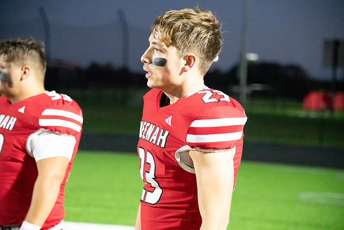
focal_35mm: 150
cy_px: 115
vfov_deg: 9.2
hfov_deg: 13.7
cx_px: 172
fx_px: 1434
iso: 25600
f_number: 5.6
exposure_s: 1/400
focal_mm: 150
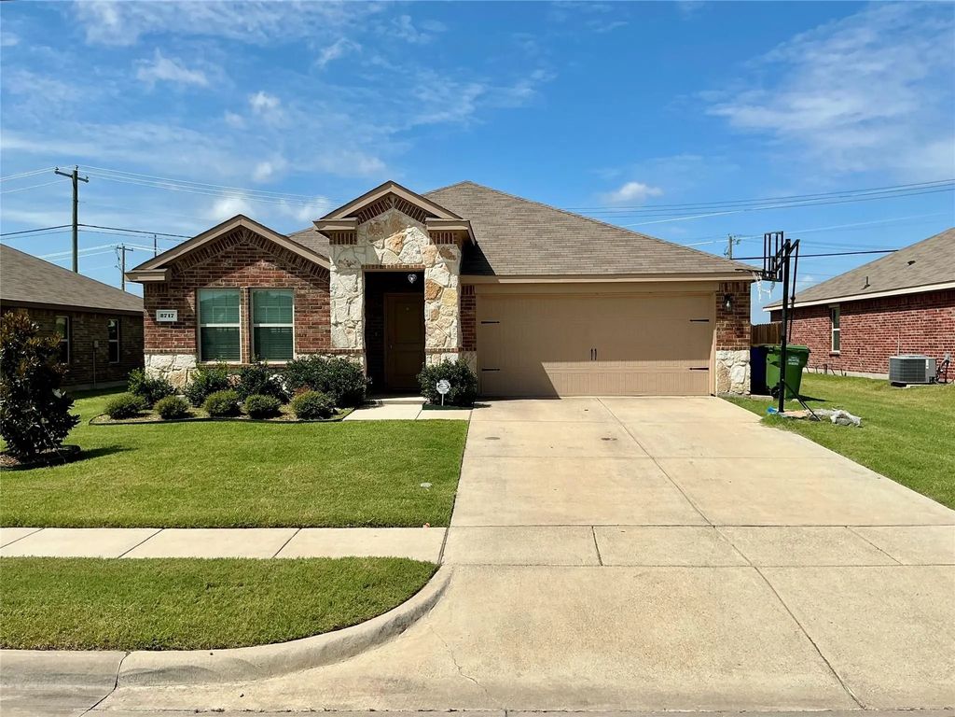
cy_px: 358
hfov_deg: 61.7
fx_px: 800
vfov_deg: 48.2
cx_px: 478
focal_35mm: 29
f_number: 1.8
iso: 25
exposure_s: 1/3322
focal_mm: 3
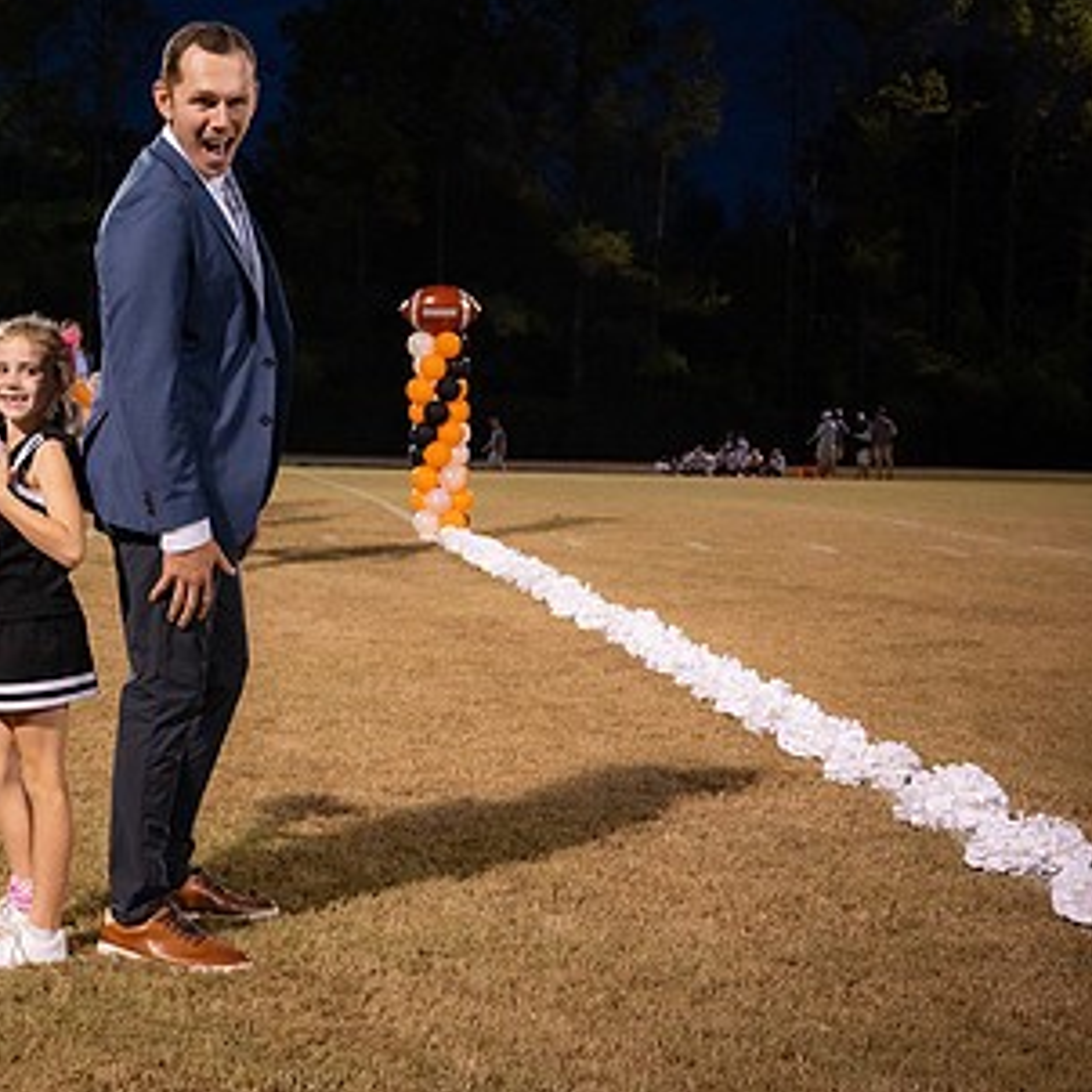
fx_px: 1892
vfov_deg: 32.1
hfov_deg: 31.2
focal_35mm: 53
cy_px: 463
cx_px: 177
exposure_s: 1/250
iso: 3200
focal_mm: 32.5
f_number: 4
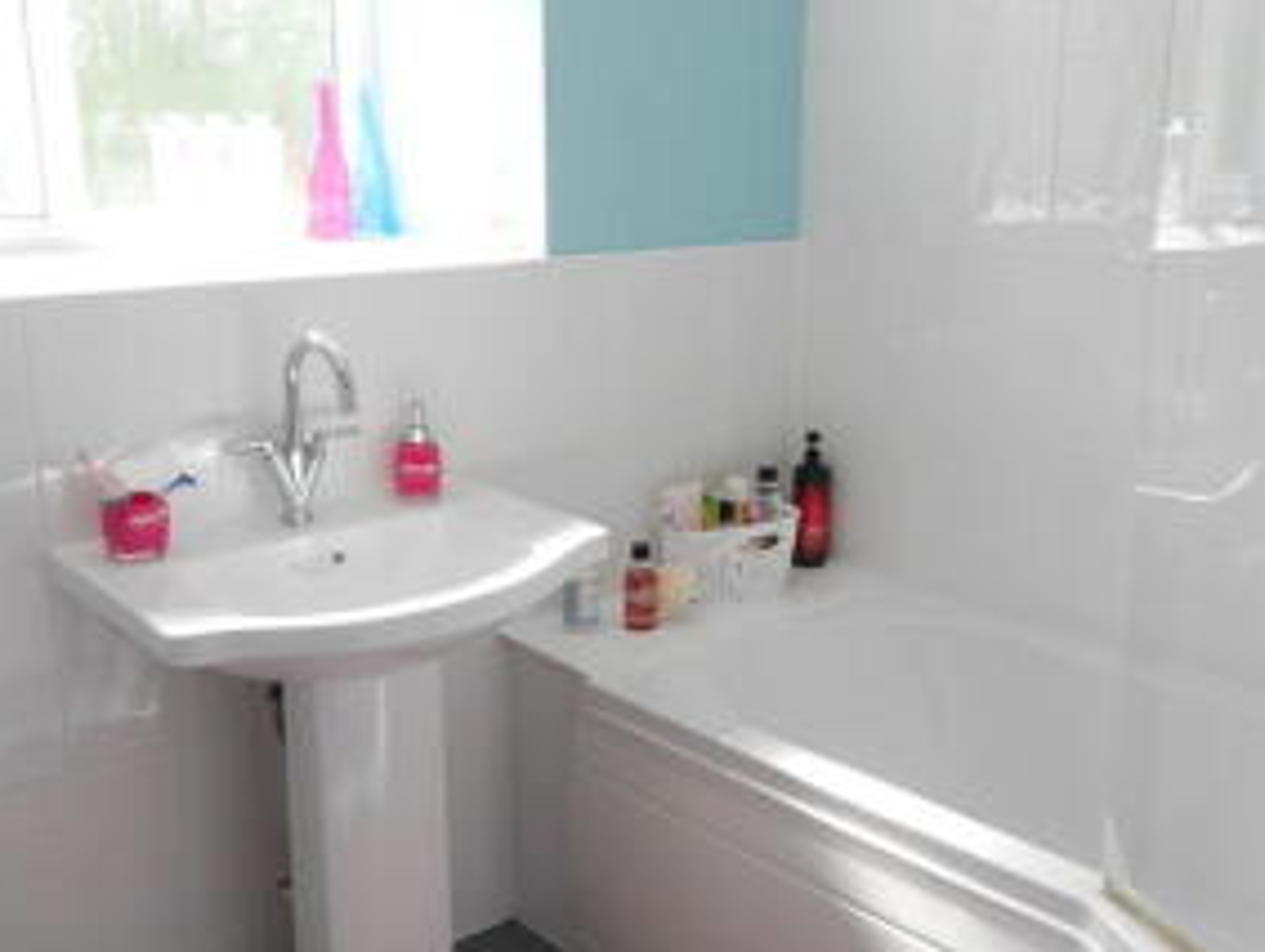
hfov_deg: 49.9
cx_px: 720
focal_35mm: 37
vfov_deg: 38.7
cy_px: 472
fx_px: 1354
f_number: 4
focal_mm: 9
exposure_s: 1/125
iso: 200
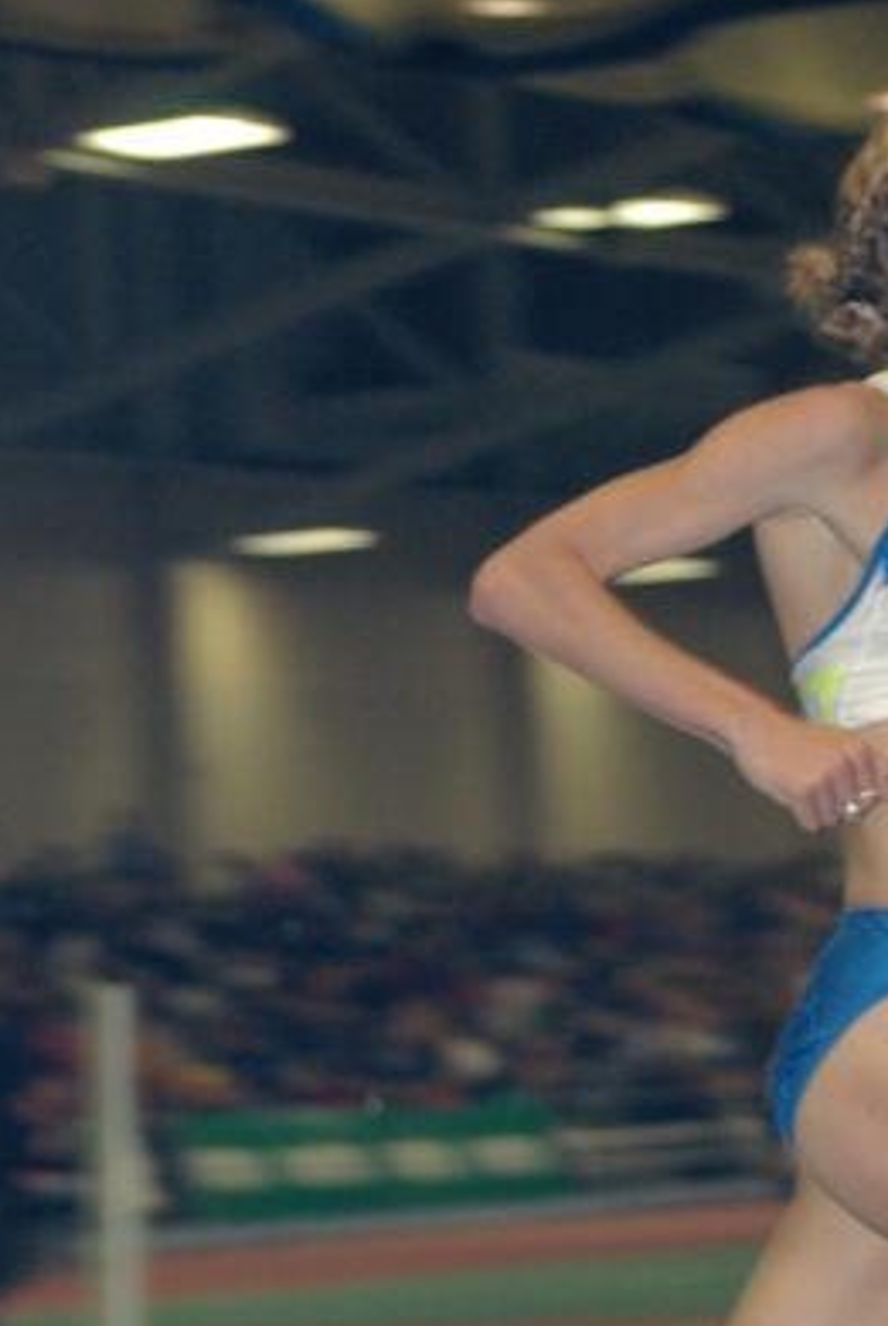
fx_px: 7712
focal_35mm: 209
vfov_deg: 9.8
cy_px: 1098
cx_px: 136
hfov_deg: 6.6
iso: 800
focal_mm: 68
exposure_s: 1/125
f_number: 6.3
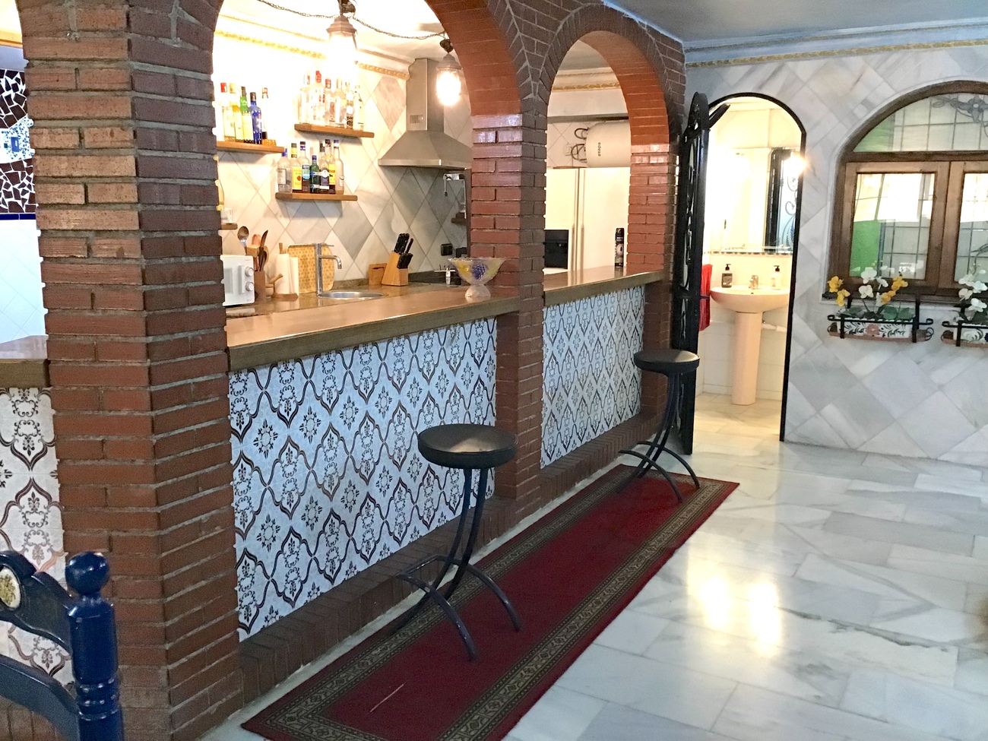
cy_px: 370
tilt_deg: -10.5
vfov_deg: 45.4
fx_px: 885
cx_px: 494
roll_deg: -0.6
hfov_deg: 58.4
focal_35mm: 31
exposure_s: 1/33
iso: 250
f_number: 2.4
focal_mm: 3.3
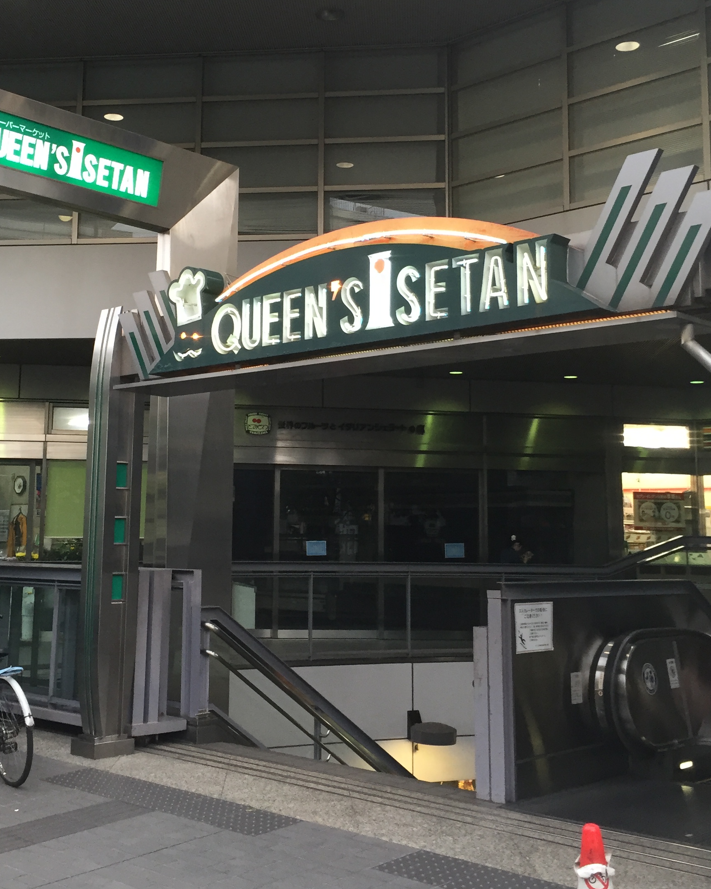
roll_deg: +0.9
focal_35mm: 43
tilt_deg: +9.5
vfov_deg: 42.7
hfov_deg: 34.8
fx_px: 1131
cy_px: 361
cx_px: 280
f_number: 2.2
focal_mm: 4.15
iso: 40
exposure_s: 1/30
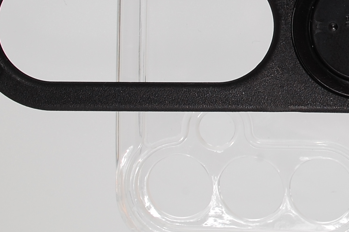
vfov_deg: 13.0
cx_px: 408
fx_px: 1008
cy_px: 13
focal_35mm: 104
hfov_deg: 18.7
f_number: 13
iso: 200
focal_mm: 22
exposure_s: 1/160
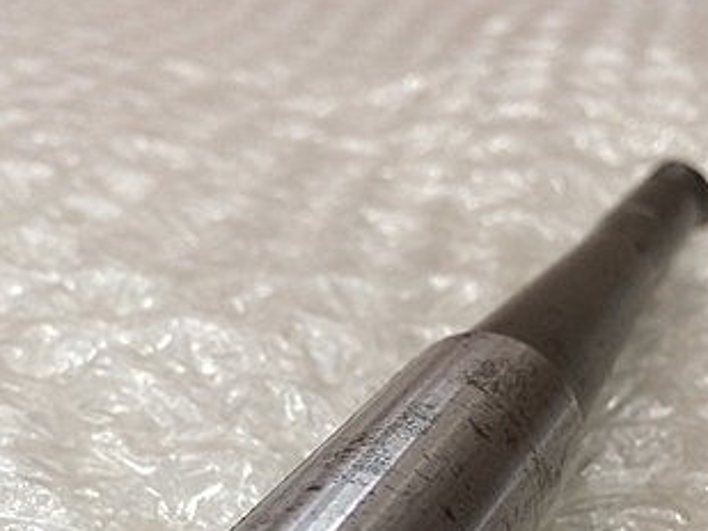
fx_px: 1228
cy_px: 469
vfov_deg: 23.8
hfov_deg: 32.2
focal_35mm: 60
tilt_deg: -33.0
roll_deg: -0.7
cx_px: 364
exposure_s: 1/40
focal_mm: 4.15
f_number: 2.2
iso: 40
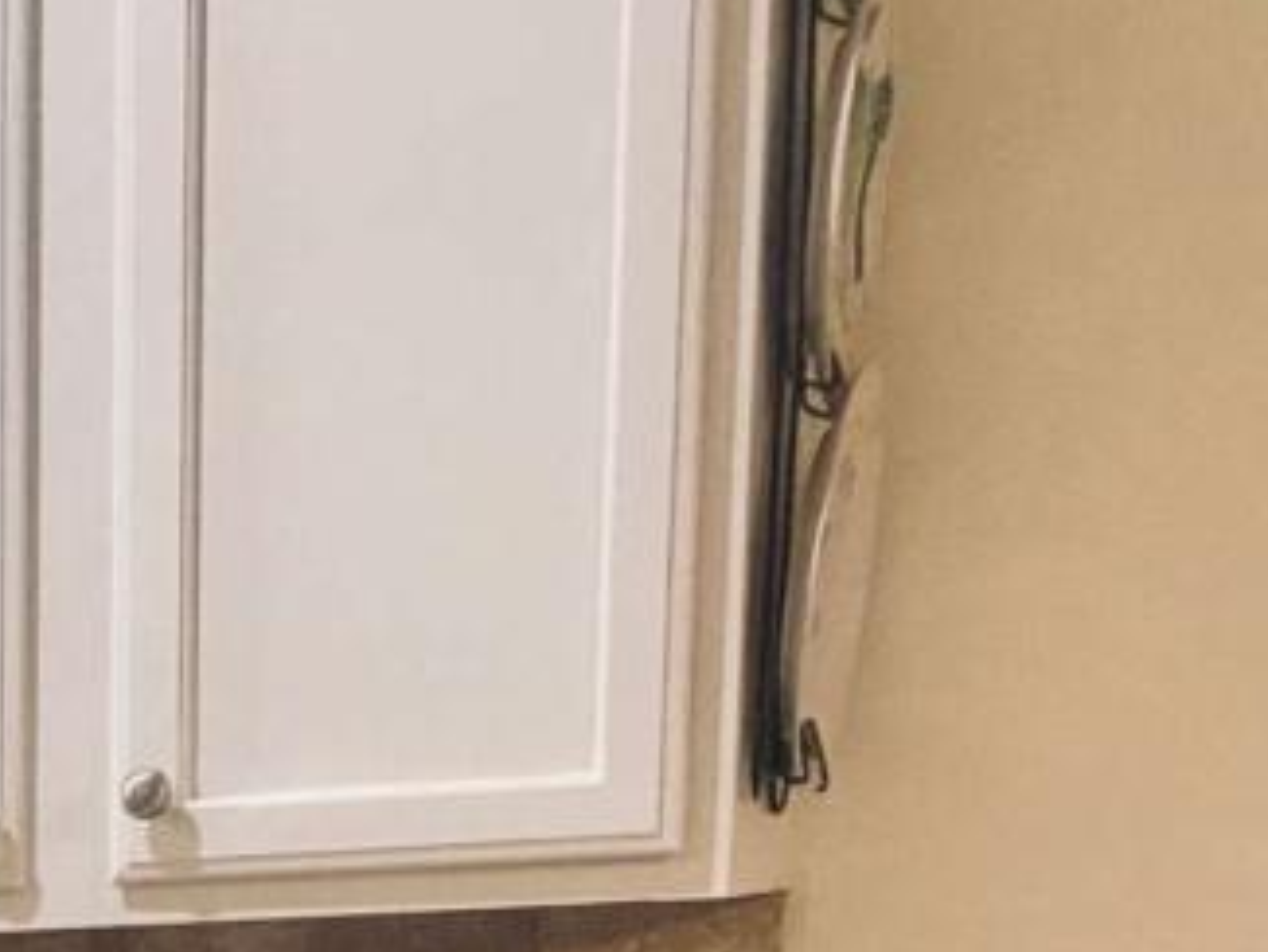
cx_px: -979
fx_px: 3518
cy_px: 1627
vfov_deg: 14.0
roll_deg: +3.4
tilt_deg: -12.2
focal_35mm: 96
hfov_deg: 17.0
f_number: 1.8
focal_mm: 4.25
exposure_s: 1/60
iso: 160
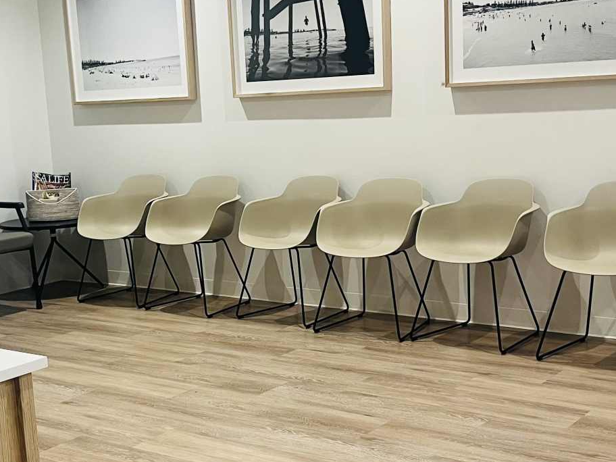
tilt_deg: -11.1
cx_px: 249
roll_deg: +3.0
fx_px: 1014
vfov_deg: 25.6
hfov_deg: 33.7
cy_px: 286
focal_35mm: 57
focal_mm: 5.1
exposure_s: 1/50
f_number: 1.6
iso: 100
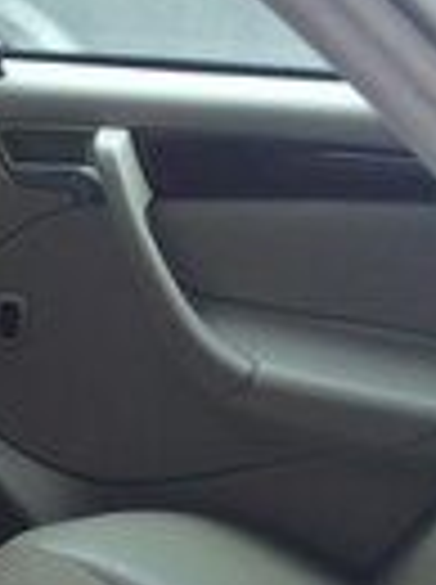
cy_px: 796
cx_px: -256
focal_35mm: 111
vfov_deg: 16.6
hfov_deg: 12.5
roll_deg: -2.6
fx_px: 1870
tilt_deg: -35.4
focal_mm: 4.15
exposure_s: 1/50
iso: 40
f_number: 2.2
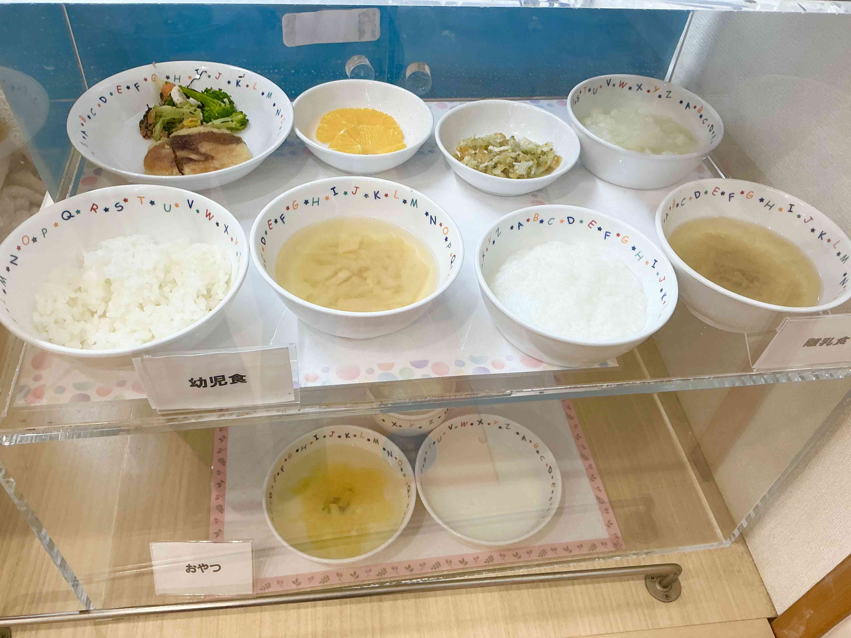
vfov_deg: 48.2
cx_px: 426
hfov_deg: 61.7
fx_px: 713
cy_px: 319
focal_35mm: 29
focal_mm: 3
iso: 40
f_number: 1.8
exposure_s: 1/60
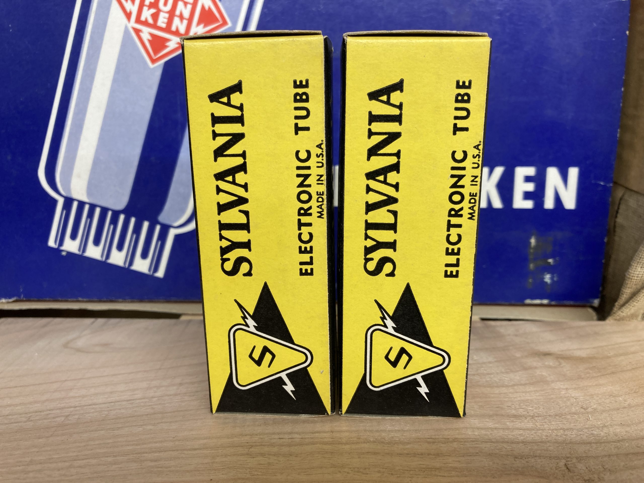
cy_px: 242
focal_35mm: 28
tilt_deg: -12.4
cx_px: 322
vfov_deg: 49.7
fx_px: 521
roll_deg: -0.7
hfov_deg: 63.4
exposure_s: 1/50
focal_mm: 3.99
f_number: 1.8
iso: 64
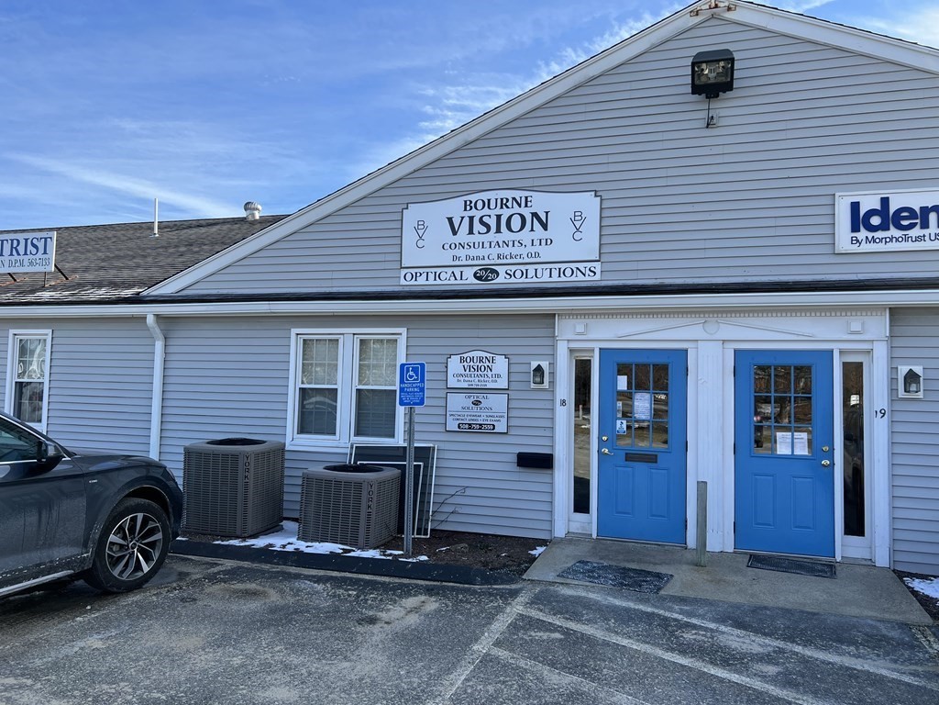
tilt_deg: +3.3
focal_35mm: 26
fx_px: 705
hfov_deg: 67.3
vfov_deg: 53.1
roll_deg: -2.0
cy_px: 352
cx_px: 470
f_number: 1.5
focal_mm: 5.7
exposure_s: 1/1901
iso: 50
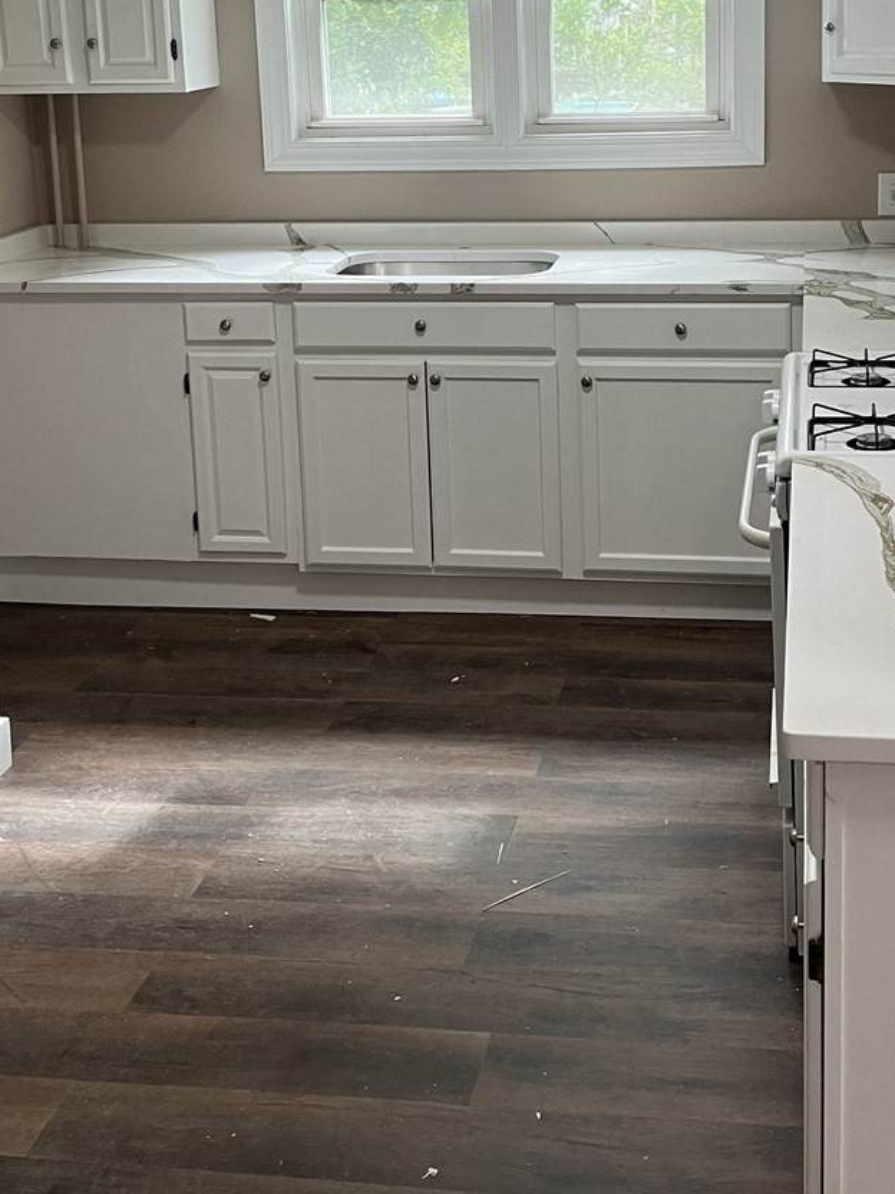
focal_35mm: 48
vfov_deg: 38.6
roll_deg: +1.9
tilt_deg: -10.8
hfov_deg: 30.1
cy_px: 301
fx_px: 1655
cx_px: 558
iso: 80
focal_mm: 5.1
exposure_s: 1/60
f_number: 1.6
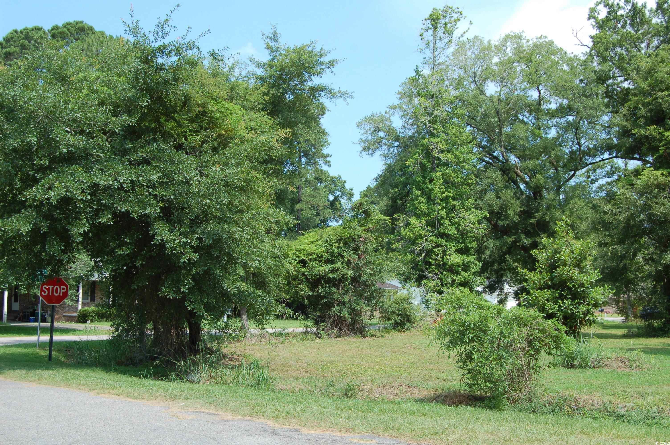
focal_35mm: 45
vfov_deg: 29.8
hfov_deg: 43.6
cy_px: 222
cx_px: 335
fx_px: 837
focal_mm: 30
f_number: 8
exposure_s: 1/250
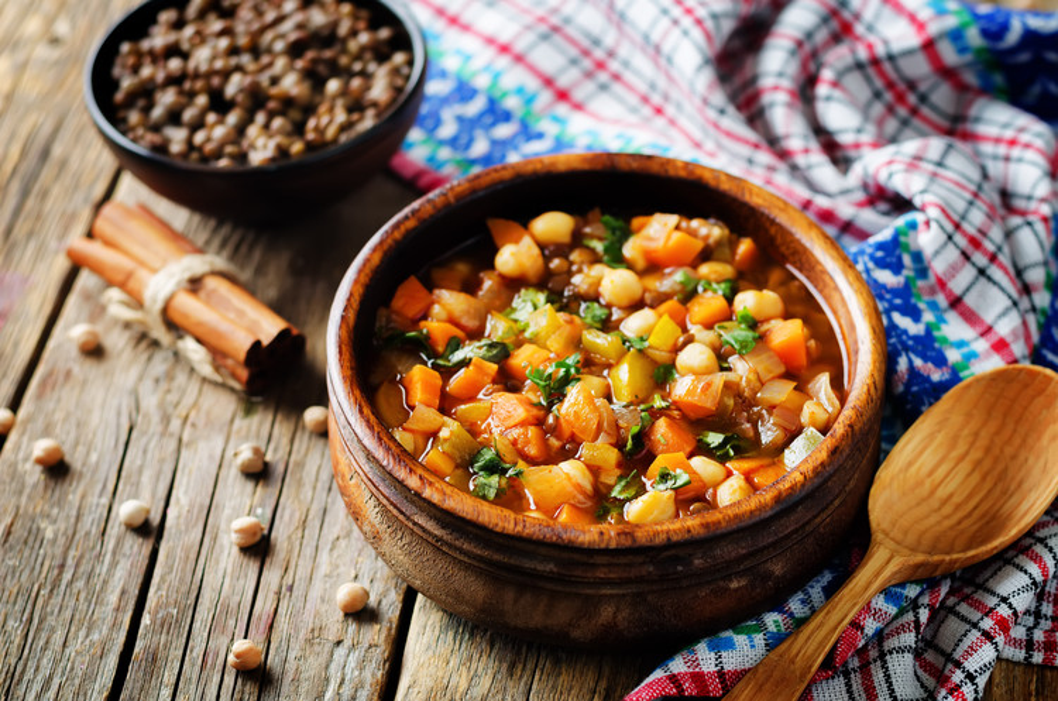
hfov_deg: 27.0
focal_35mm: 75
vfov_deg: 18.1
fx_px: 2200
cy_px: 350
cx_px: 529
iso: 100
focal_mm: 50
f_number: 4
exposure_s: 1/125
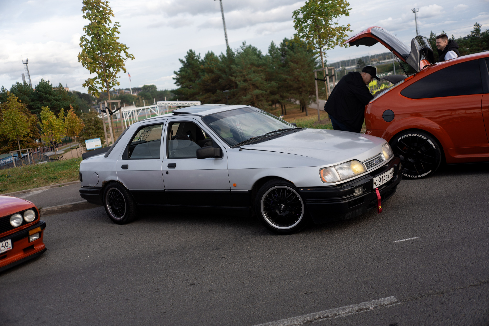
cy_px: 163
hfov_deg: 54.4
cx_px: 244
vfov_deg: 37.9
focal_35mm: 35
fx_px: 475
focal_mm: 35
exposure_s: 1/1250
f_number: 2.2
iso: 100
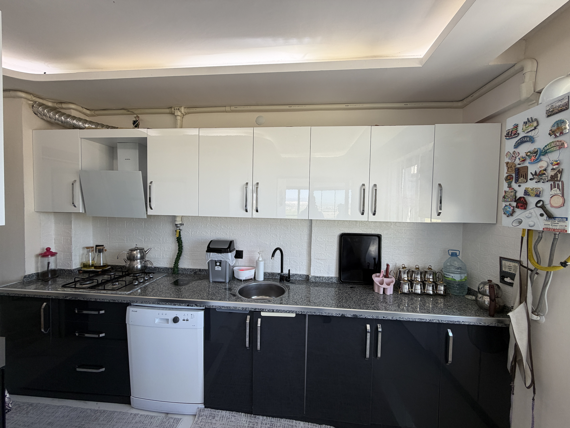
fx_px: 231
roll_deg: -1.0
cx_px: 285
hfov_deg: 102.1
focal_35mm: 14
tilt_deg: -1.7
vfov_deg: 85.7
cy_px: 214
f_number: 2.2
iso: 80
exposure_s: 1/100
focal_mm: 2.22
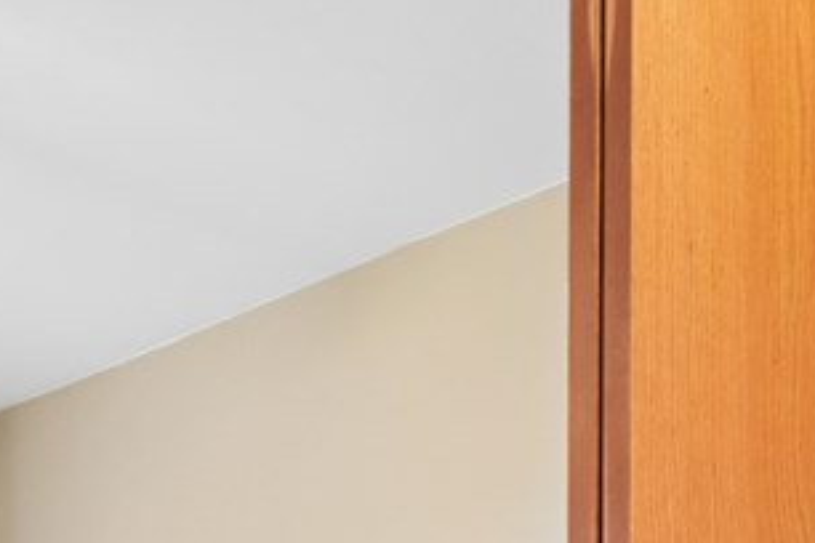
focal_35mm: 67
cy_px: 874
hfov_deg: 22.6
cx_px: 1324
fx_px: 1517
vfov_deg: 17.6
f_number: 10
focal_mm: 16
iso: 400
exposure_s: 1/2
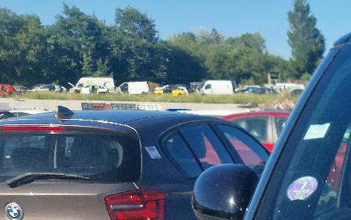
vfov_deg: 11.6
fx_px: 928
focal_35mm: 97
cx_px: 603
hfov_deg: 17.8
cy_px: 492
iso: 50
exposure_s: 1/1000
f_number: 1.8
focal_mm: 5.4
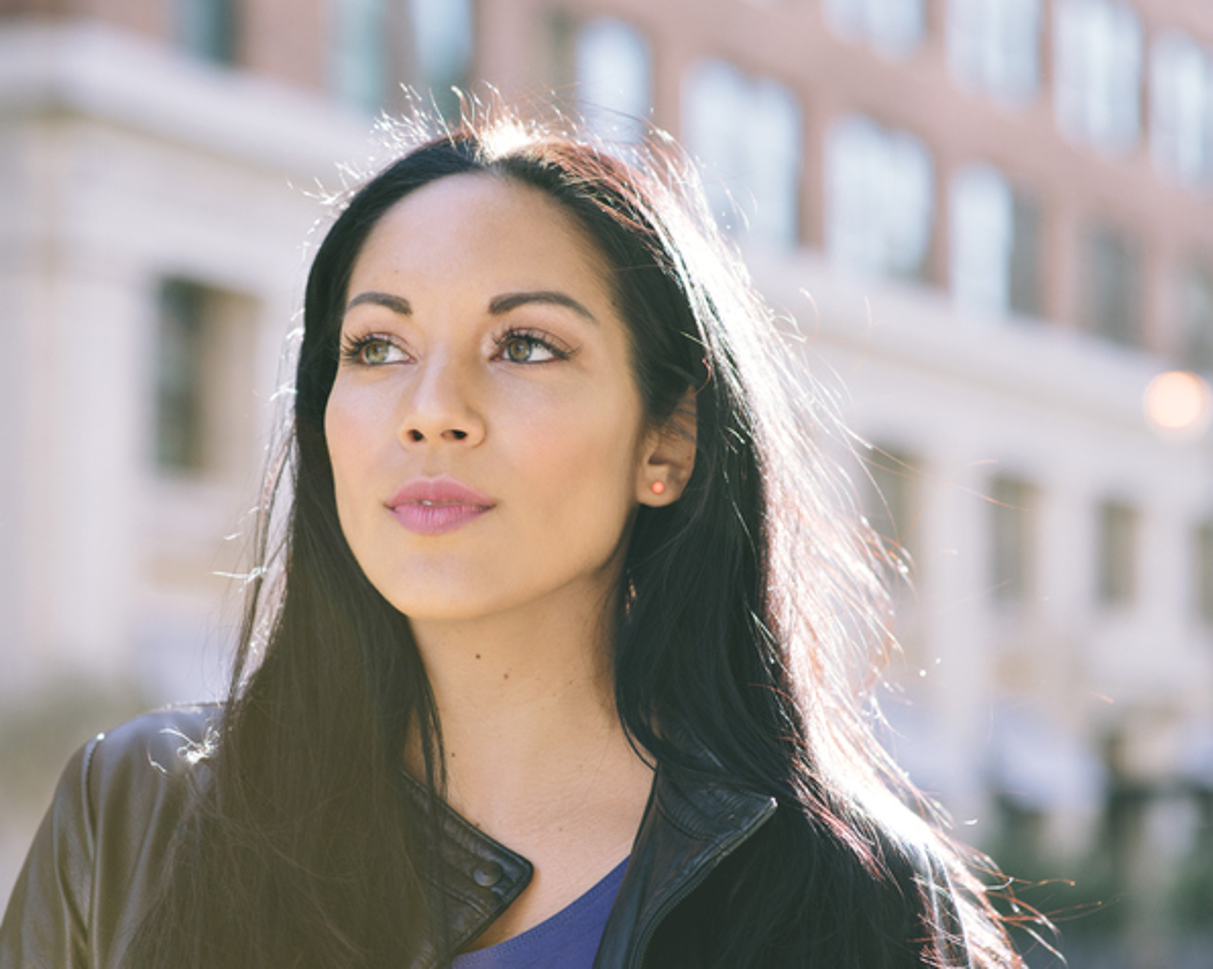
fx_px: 3480
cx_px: 488
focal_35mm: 97
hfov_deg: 19.8
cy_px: 490
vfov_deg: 15.8
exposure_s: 1/1000
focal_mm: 85
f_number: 3.5
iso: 500
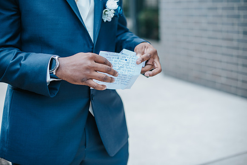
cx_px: 124
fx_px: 343
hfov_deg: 39.6
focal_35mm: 50
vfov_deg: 27.0
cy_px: 82
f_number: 2.2
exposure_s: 1/640
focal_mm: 50
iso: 320
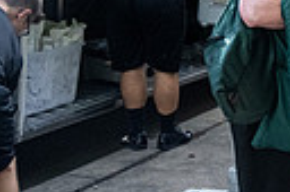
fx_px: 877
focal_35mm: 109
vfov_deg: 12.4
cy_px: 3
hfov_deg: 15.9
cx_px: 528
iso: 2500
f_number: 4
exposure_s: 1/3200
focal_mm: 24
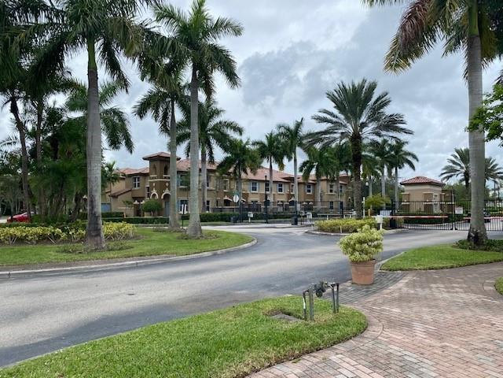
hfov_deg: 67.3
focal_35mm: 26
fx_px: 378
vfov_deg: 53.1
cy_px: 189
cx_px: 252
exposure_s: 1/1927
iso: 32
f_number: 1.8
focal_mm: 4.25
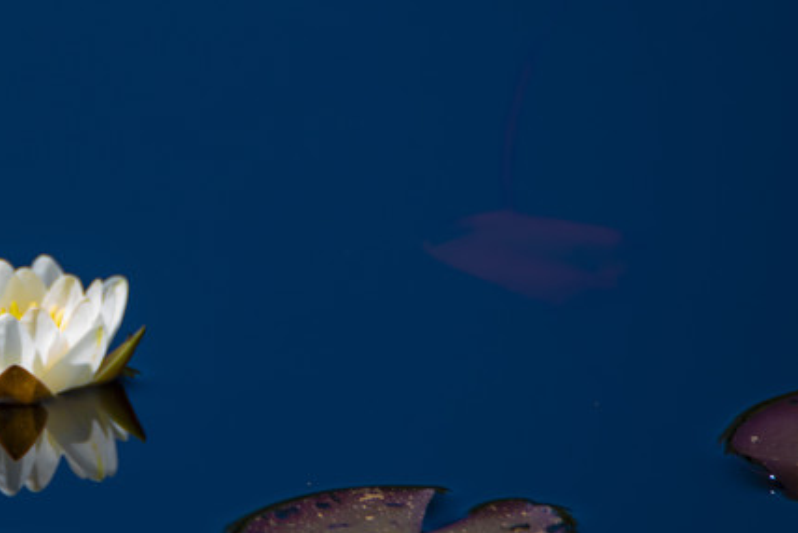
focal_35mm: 1263
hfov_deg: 1.6
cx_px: 39
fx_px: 28014
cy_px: 258
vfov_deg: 1.1
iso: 640
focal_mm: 600
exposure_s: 1/1000
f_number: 8
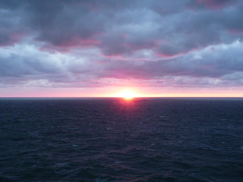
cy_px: 91
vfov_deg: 33.6
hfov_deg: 43.9
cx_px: 122
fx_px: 302
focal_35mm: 43
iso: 400
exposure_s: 1/25
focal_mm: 5.3
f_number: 3.4
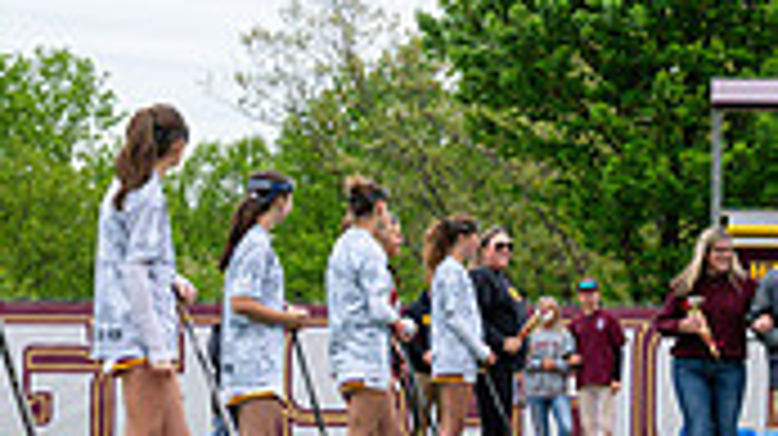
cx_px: 963
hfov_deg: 7.9
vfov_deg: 4.5
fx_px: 5607
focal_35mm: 272
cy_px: 403
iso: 1400
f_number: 5
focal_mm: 70
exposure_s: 1/800
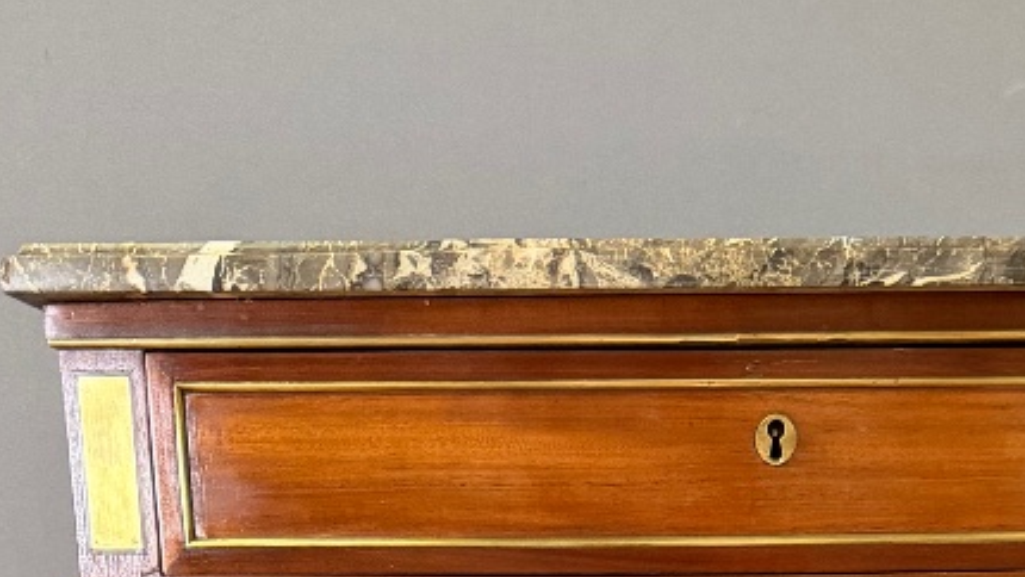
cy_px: 1202
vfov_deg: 13.7
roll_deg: -0.3
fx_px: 1984
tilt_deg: -16.0
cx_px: 741
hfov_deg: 28.6
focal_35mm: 73
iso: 800
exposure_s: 1/50
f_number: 1.78
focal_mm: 6.76
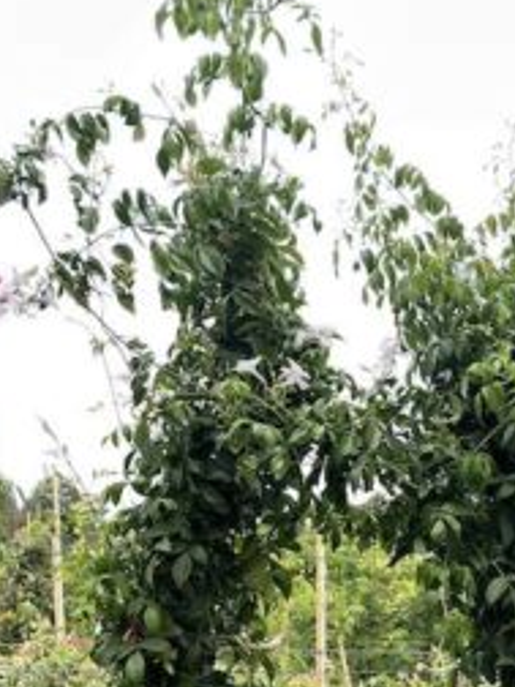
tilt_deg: +0.6
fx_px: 1091
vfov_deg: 32.9
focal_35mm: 55
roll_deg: -1.0
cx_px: 431
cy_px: 639
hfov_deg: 26.0
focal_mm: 4.2
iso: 32
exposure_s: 1/785
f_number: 1.6
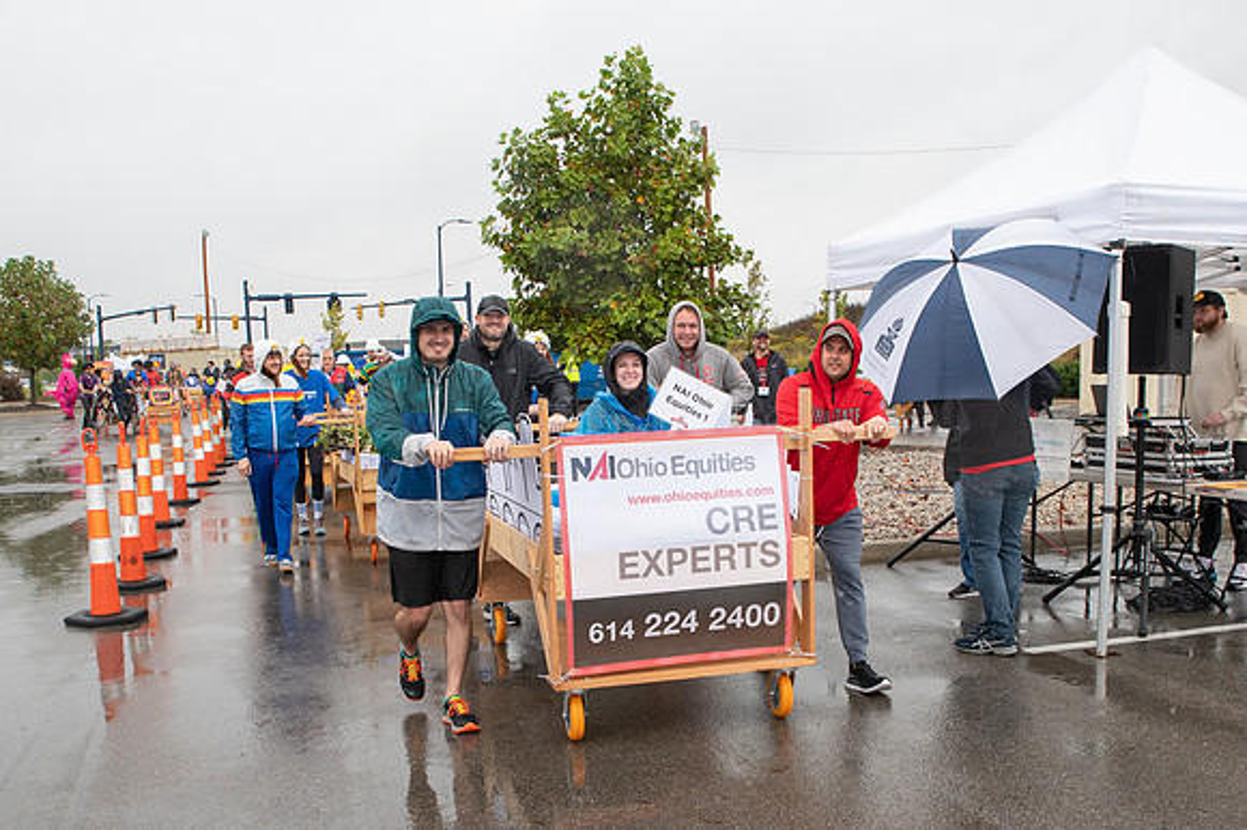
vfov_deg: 37.3
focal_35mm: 35
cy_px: 534
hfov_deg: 54.2
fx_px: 1219
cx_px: 628
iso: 400
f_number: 7.1
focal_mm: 24
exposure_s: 1/200
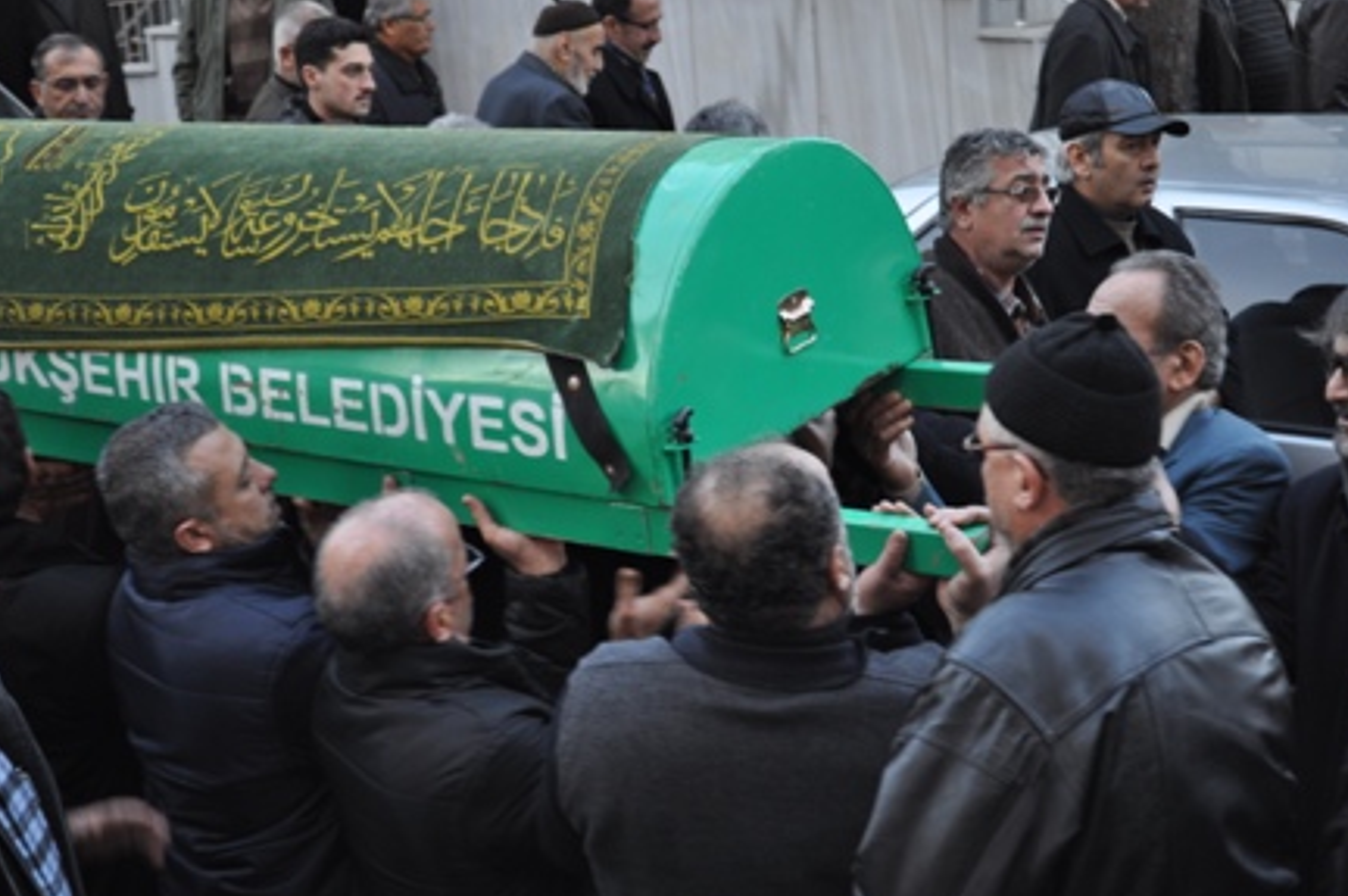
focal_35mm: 86
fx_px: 3199
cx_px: 690
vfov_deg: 15.9
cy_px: 459
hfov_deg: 23.8
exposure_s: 1/100
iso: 400
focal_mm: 55
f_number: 5.6
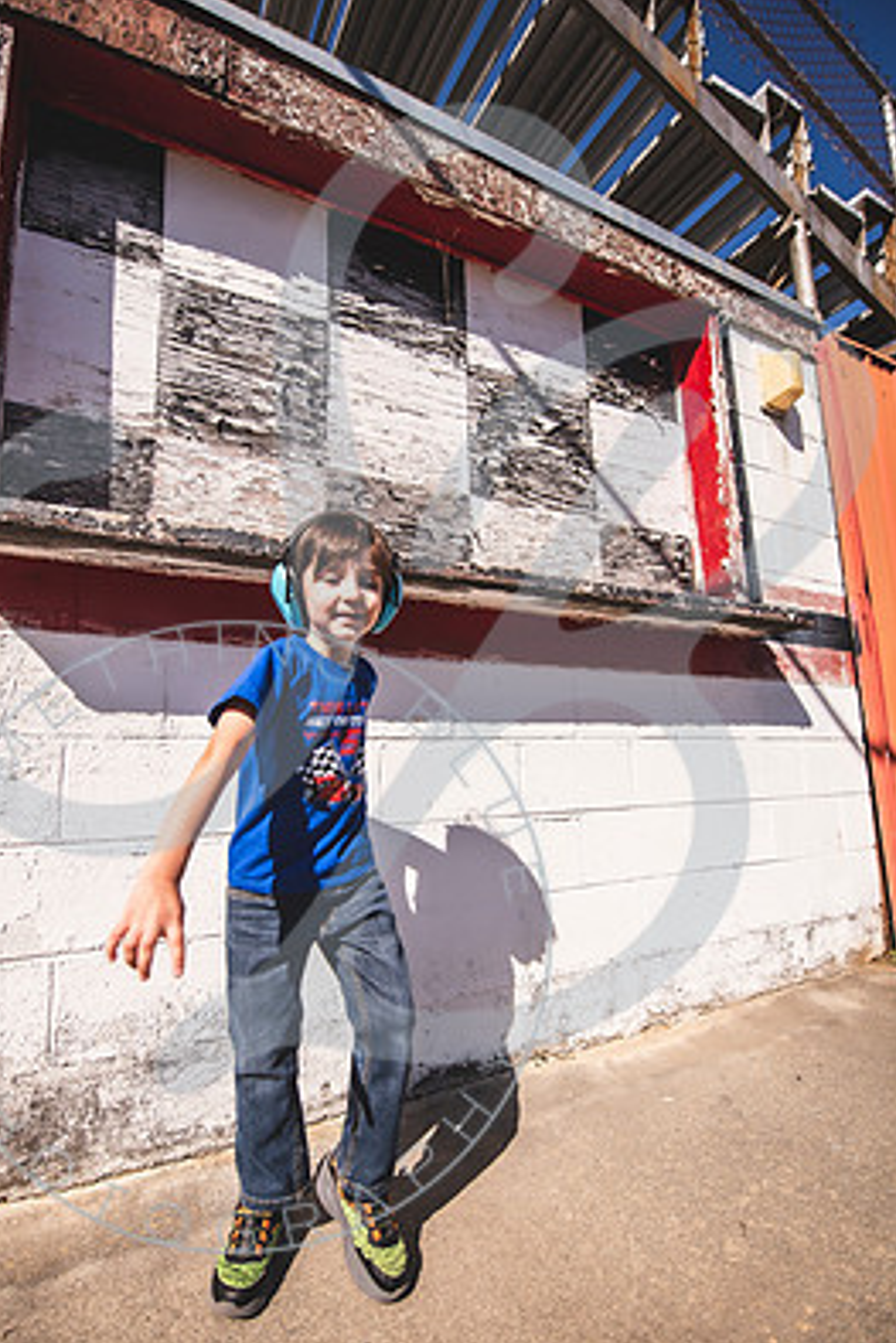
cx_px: 388
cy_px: 678
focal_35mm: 16
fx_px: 597
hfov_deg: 73.4
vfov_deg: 96.7
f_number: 2.8
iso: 100
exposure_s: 1/2500
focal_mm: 14
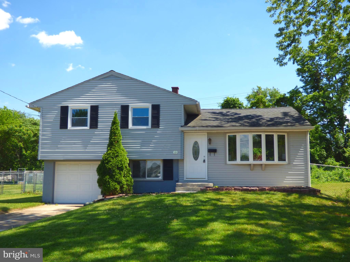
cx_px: 175
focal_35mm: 36
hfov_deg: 51.4
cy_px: 131
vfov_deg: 39.7
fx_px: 364
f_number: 3.5
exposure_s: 1/640
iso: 100
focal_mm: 6.47
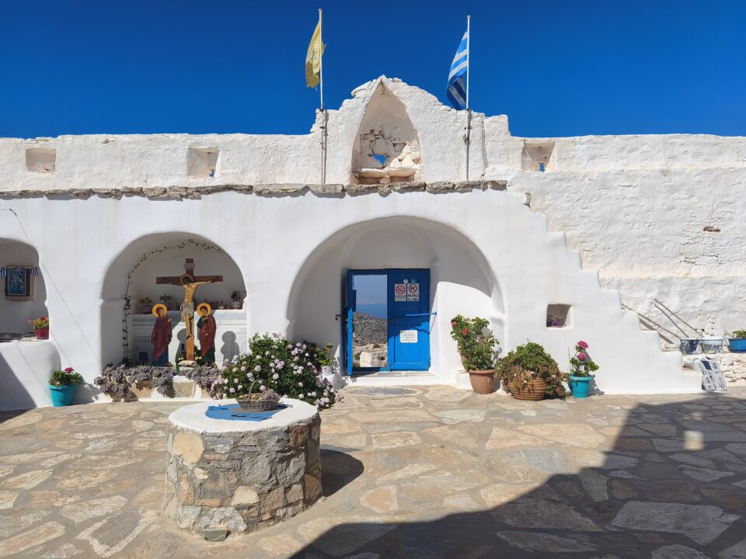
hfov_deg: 73.9
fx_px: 496
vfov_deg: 58.9
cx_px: 373
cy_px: 280
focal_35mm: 23
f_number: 1.7
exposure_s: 1/1687
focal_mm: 6.06
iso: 50
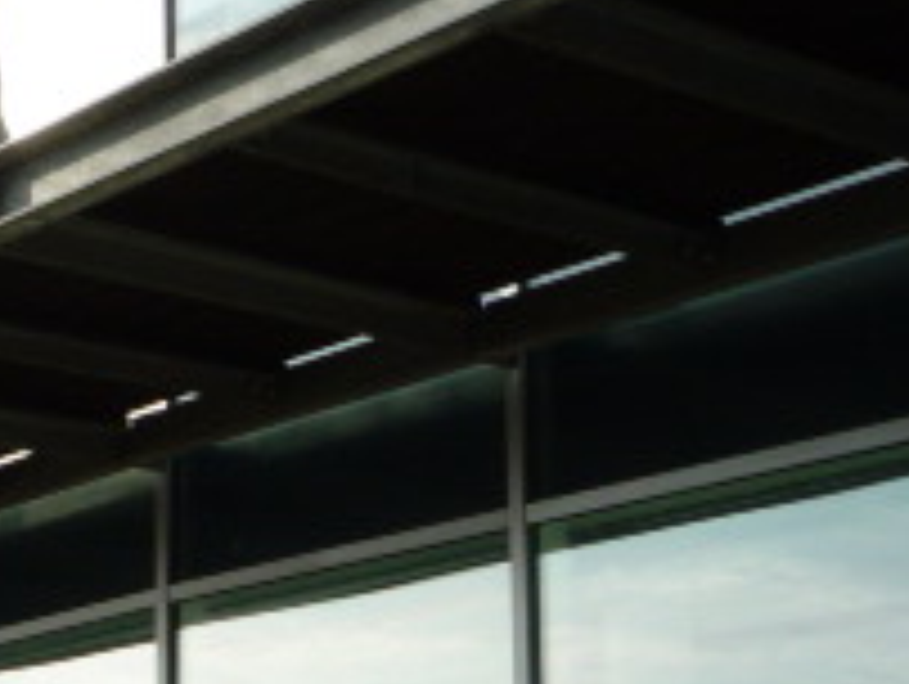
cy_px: 657
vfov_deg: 15.4
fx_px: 2498
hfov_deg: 19.1
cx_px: -266
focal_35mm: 95
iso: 100
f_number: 5
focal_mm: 5.2
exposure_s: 1/400
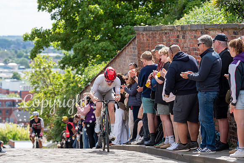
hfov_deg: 14.3
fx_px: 969
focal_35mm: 143
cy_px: 82
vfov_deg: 9.6
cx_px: 122
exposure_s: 1/1000
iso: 500
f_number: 5
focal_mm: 143
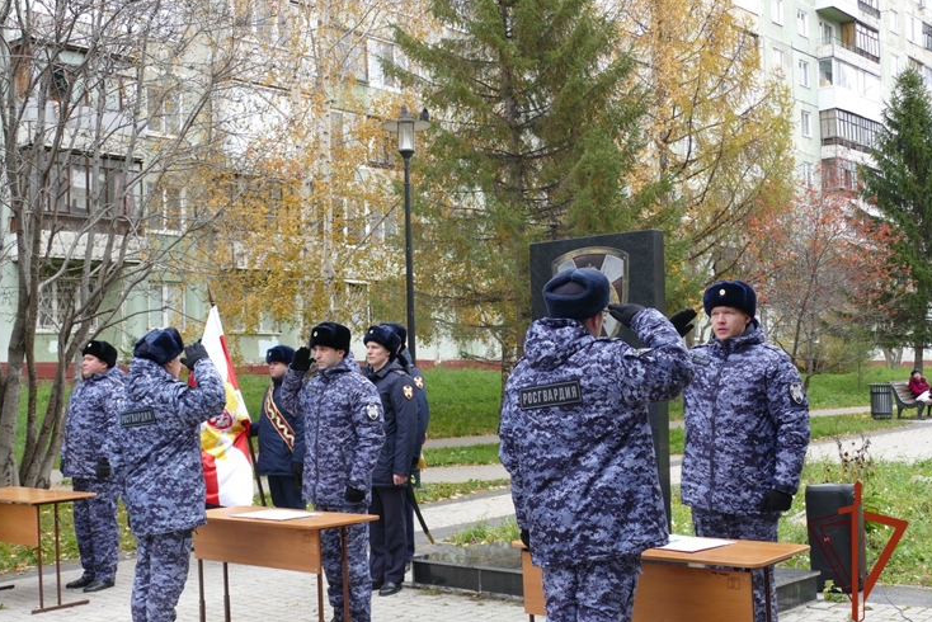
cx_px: 460
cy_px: 314
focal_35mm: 48
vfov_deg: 28.1
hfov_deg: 41.1
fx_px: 1243
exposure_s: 1/125
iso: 125
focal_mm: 17
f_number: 3.3
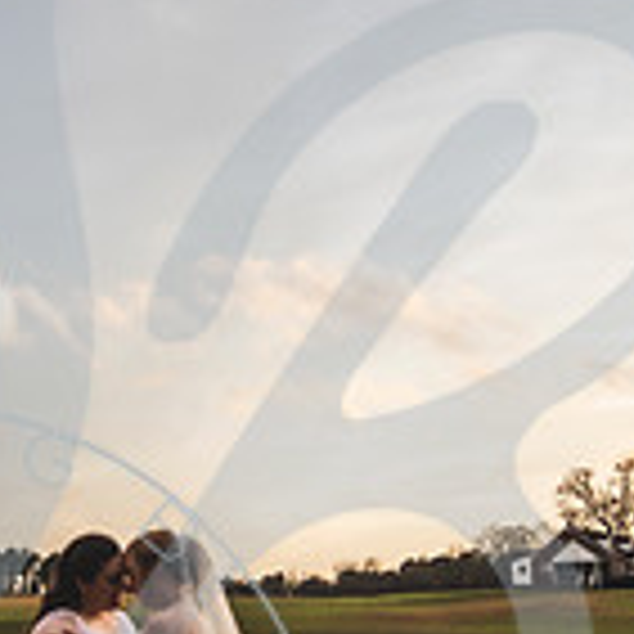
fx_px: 953
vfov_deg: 35.9
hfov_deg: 35.5
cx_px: 117
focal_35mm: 46
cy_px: 481
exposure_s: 1/1600
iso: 320
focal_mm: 17
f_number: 2.8
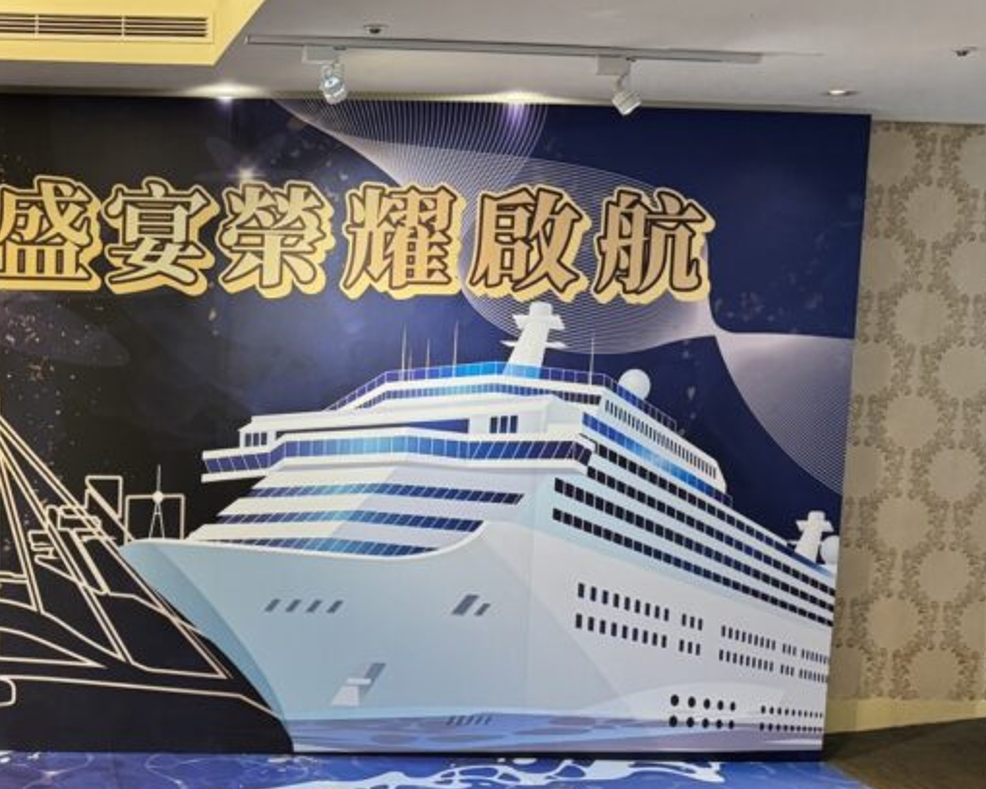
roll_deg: -1.6
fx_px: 1372
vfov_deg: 32.0
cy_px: 478
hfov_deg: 36.5
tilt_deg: -4.2
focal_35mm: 47
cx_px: 54
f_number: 1.78
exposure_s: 1/60
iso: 400
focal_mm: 6.76
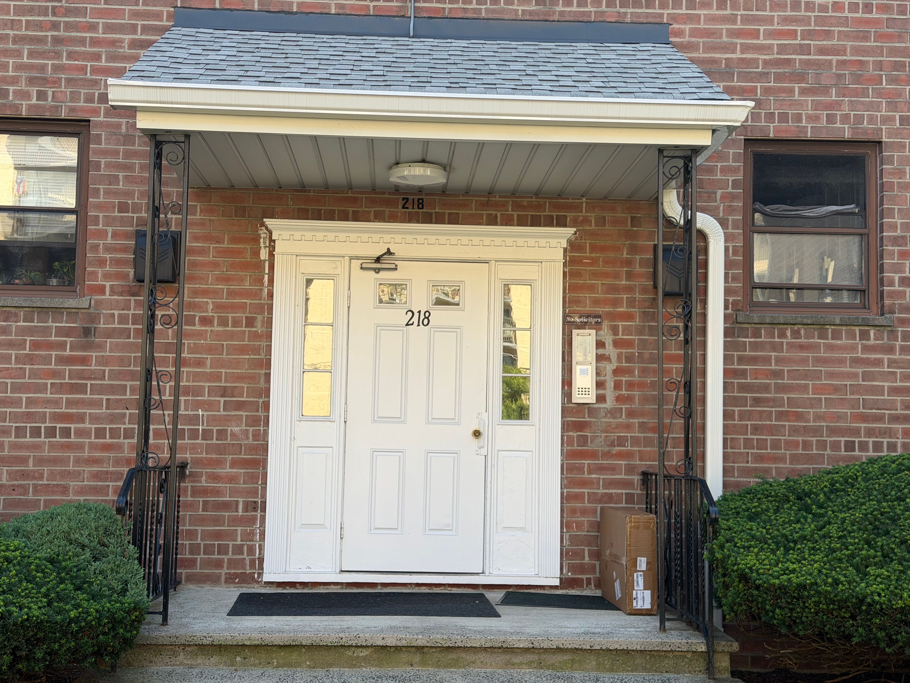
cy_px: 342
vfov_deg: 30.3
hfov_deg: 39.7
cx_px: 455
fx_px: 1262
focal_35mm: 48
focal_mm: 6.76
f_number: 1.78
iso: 64
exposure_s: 1/652
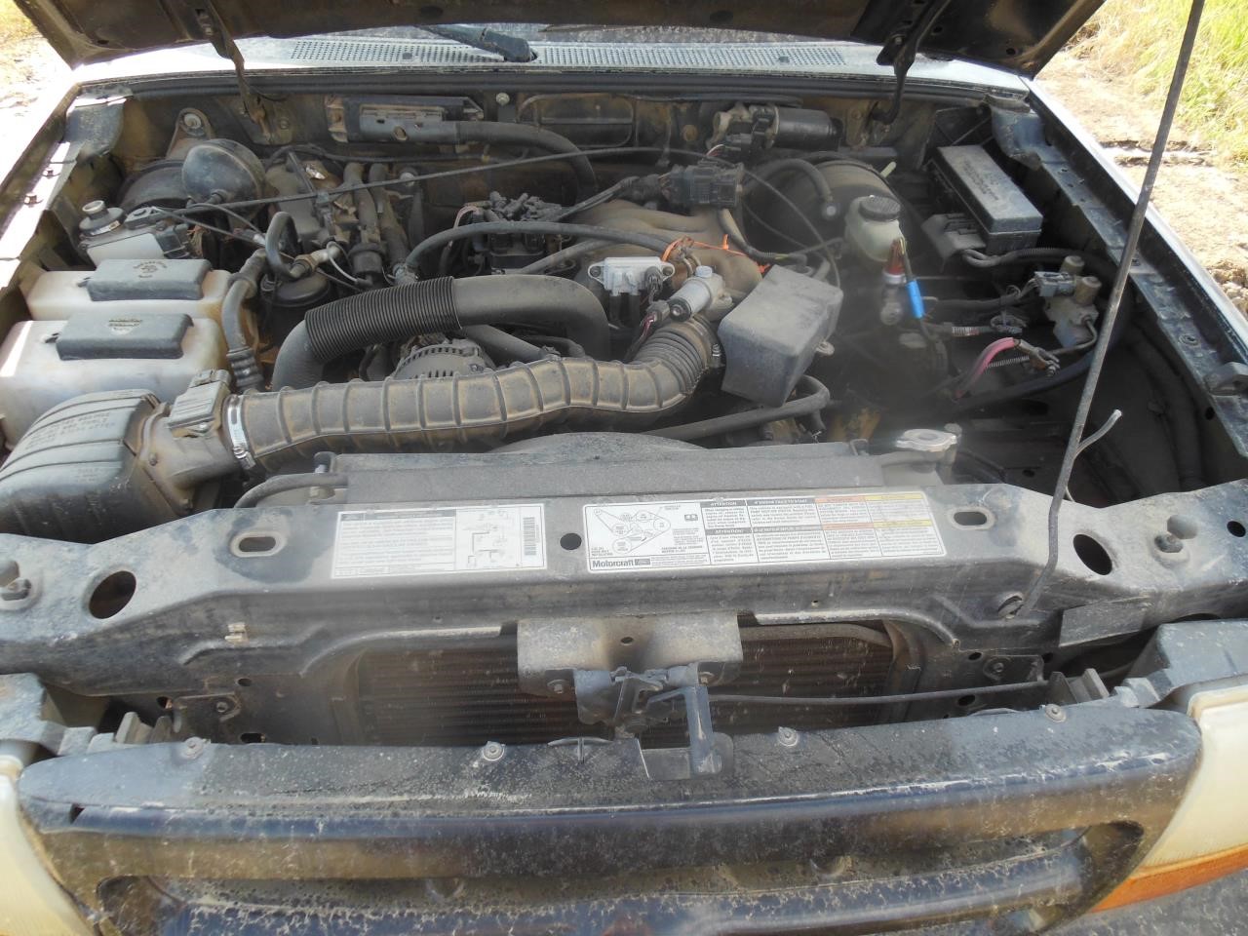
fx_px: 901
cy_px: 468
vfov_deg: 54.9
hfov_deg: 69.4
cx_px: 624
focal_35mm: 25
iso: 200
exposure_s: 1/250
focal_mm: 4.5
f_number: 3.2
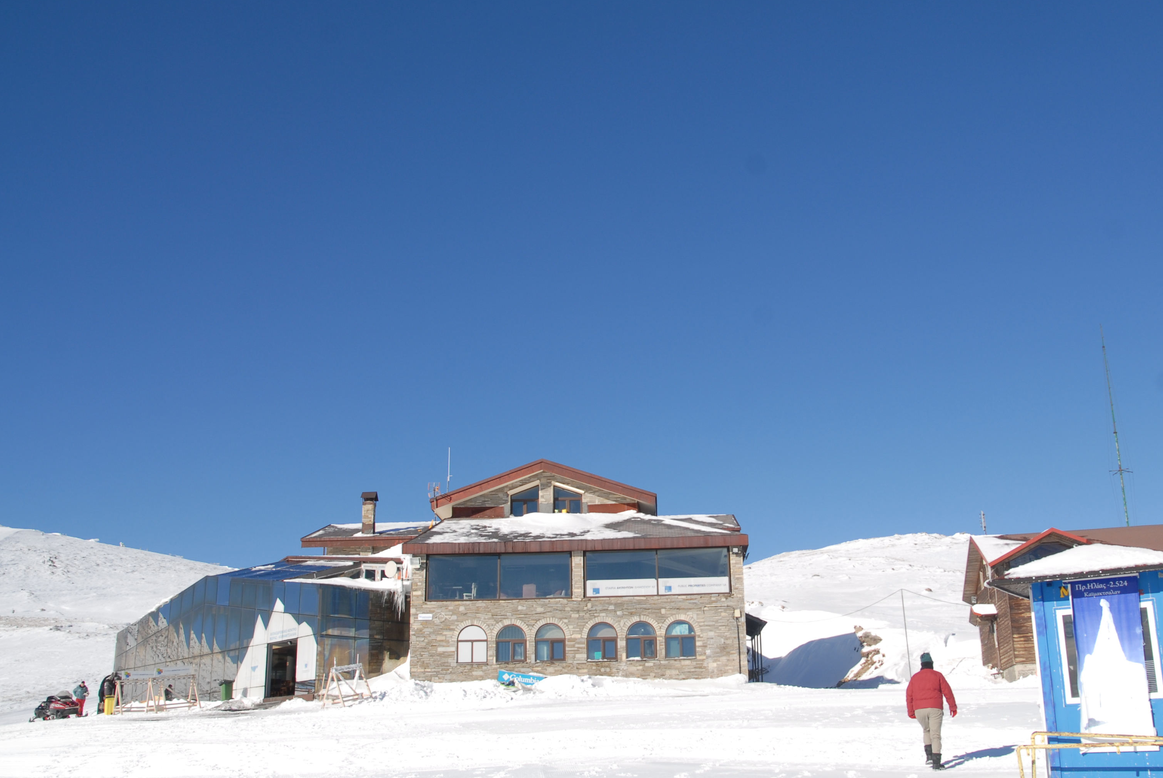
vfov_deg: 40.5
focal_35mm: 33
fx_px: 1056
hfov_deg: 57.3
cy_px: 397
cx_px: 686
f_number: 8
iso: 100
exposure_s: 1/250
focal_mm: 17
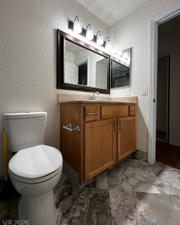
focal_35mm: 14
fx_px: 93
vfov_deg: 100.6
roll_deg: -0.3
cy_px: 106
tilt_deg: -0.8
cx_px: 90
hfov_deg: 88.0
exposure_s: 1/99
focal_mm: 1.57
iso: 200
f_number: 1.8
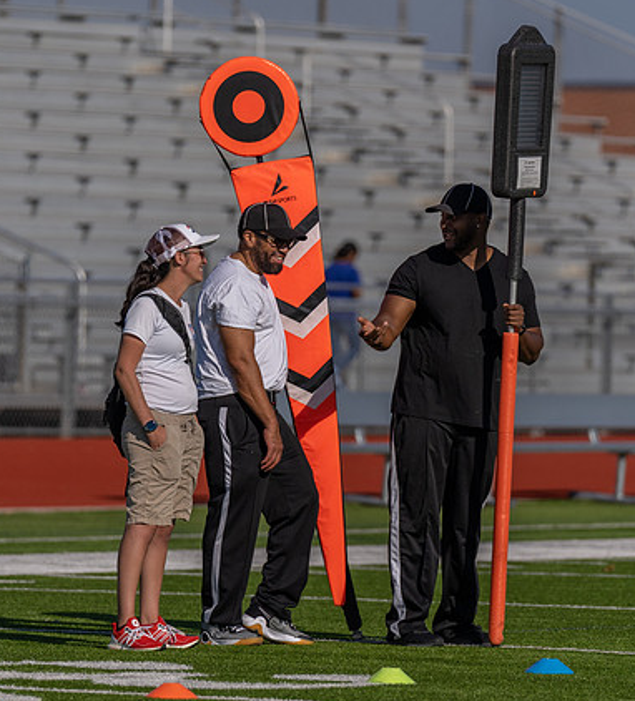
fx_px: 8332
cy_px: 372
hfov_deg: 4.4
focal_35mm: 381
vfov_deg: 4.8
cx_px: 269
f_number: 3.2
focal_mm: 200
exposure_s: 1/6400
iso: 160
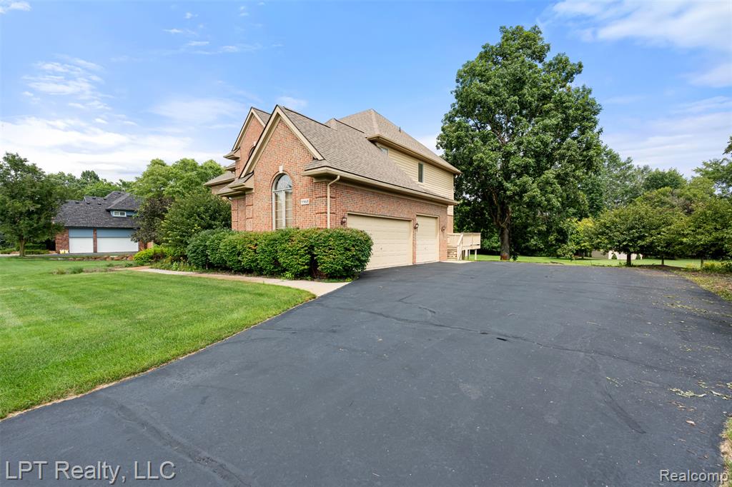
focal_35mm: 16
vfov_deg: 73.7
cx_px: 366
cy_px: 244
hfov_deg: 96.8
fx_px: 325
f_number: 9
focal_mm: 16
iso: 200
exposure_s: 1/250
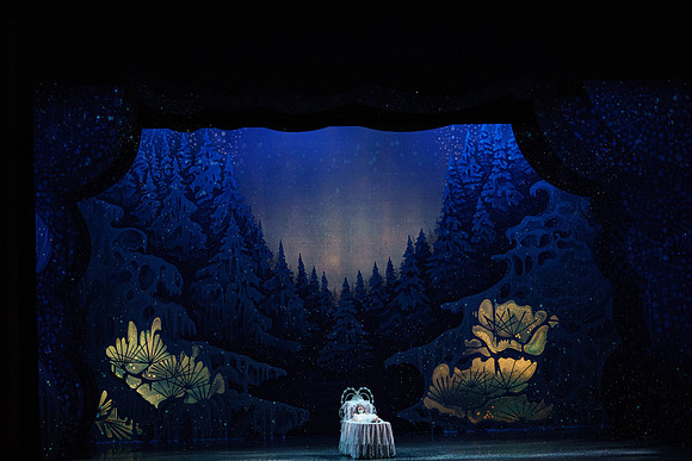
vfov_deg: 16.5
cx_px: 346
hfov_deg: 24.5
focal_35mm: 83
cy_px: 230
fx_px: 1596
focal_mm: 83
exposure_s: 1/320
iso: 5000
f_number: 2.8
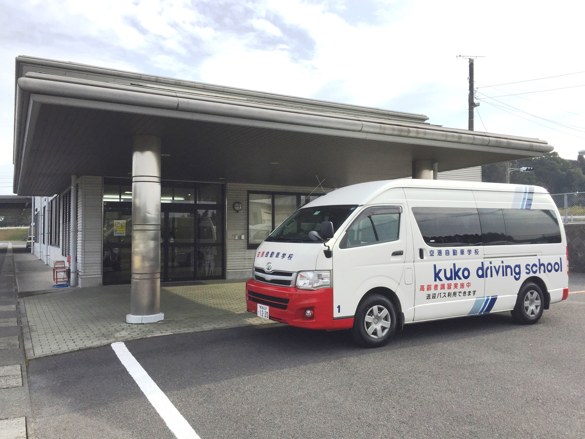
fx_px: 490
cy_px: 220
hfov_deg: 61.7
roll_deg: +0.6
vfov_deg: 48.2
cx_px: 292
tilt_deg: +2.0
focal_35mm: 29
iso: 32
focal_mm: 4.15
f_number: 2.2
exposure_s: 1/1980
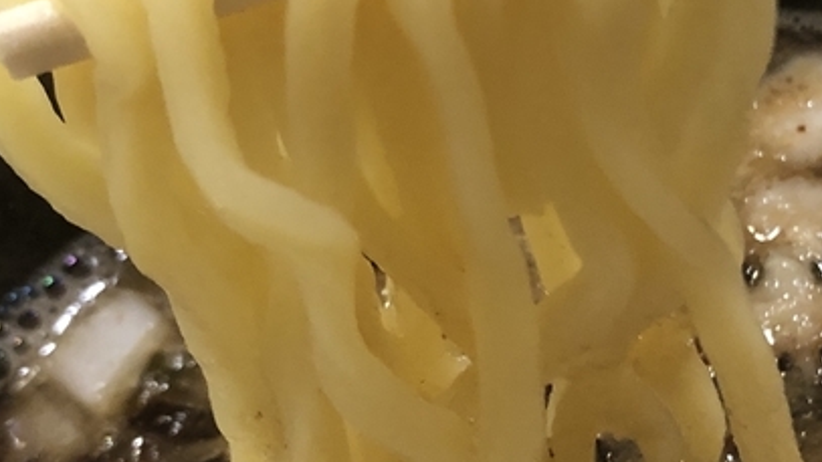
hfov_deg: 23.7
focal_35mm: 90
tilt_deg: -47.5
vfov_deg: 13.4
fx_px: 1962
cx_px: 444
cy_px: 178
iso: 100
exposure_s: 1/13
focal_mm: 3.99
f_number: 1.8
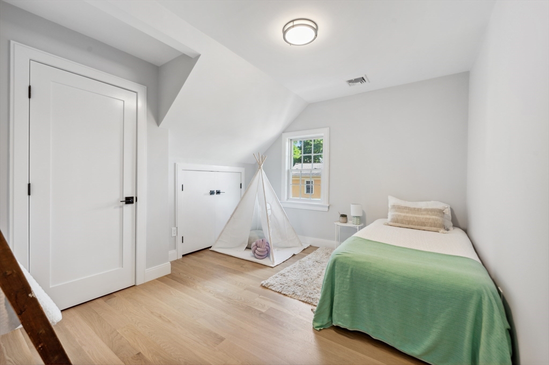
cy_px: 182
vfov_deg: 79.1
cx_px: 274
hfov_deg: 102.3
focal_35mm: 14
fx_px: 221
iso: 100
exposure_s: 1/3.33
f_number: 8
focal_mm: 14.5
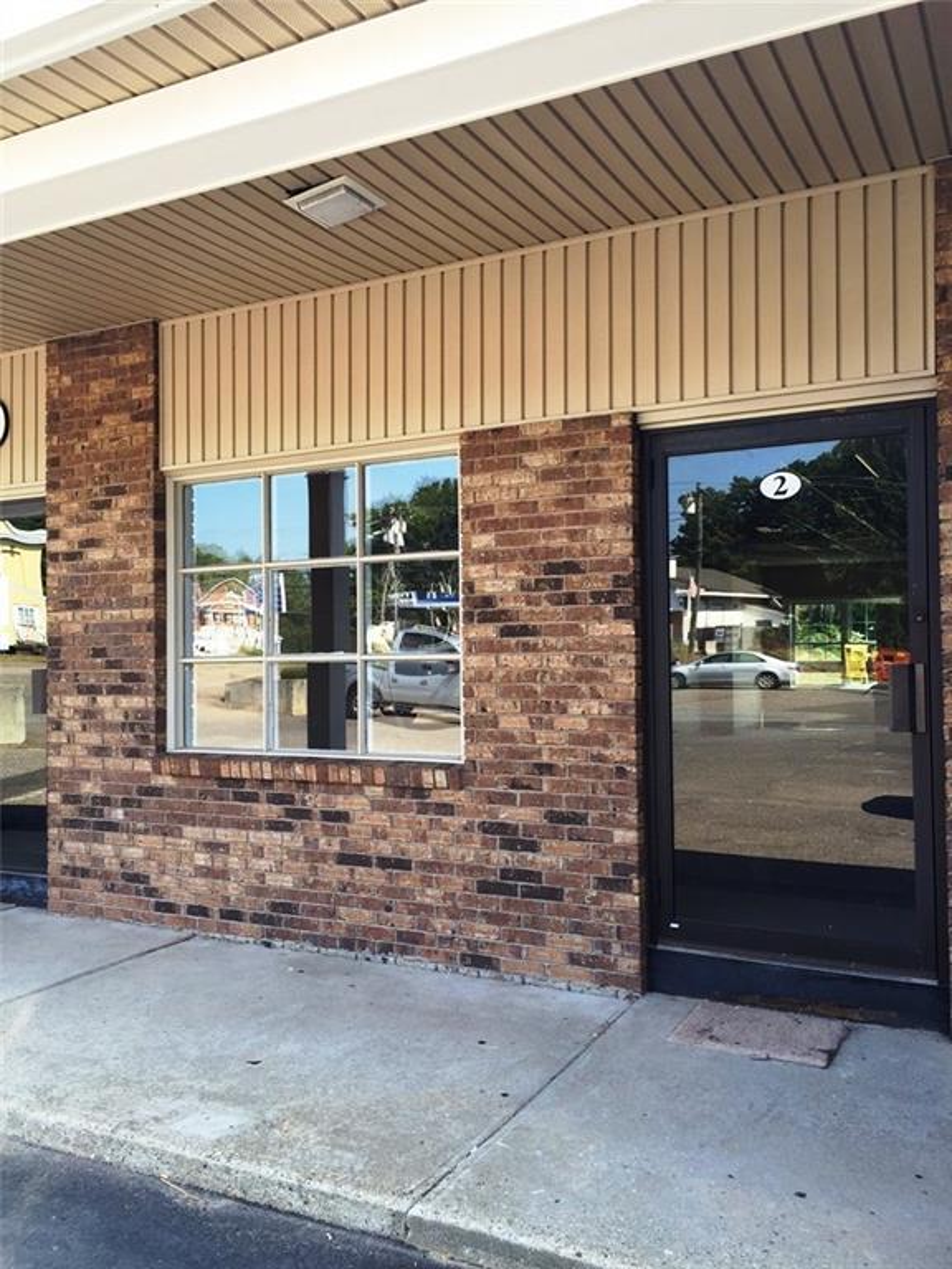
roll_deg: -0.3
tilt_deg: +1.2
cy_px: 634
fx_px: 1063
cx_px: 476
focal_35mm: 29
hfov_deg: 48.2
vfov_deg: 61.7
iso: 32
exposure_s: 1/205
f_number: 2.2
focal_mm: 4.15
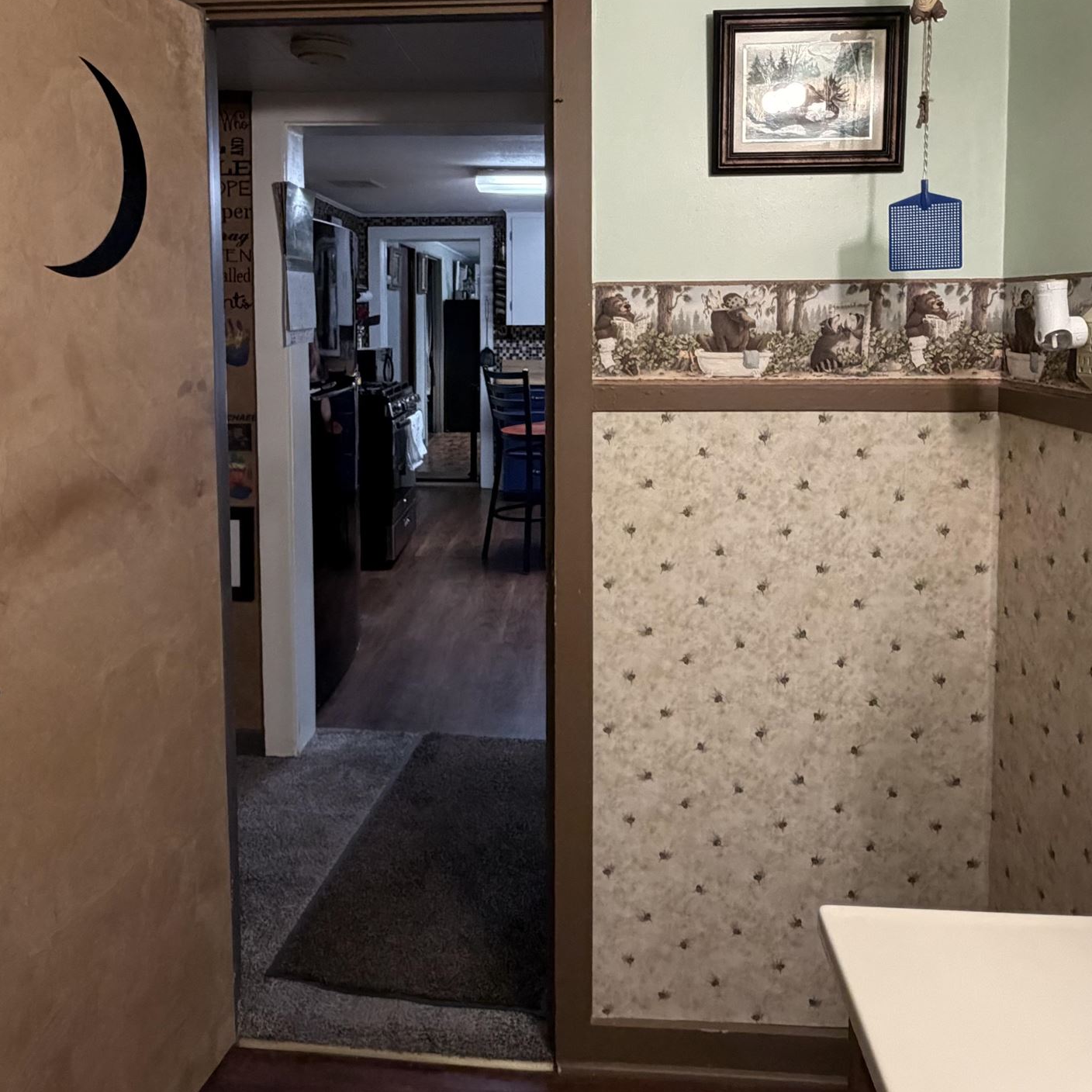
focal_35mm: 27
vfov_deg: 57.9
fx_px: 964
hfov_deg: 59.1
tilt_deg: -2.0
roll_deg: +1.4
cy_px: 375
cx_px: 527
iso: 500
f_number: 2.2
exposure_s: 1/60
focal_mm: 2.22
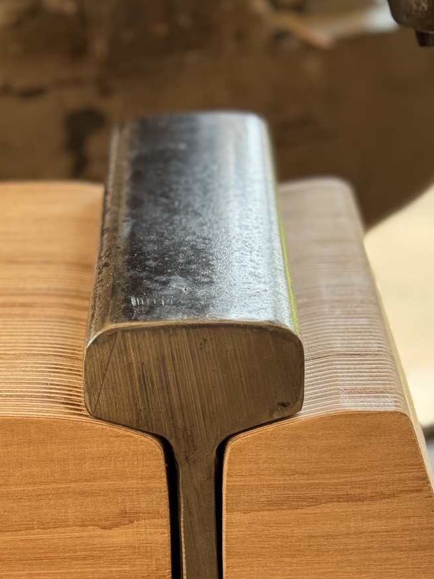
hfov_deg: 16.8
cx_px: 159
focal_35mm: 88
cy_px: 487
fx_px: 1471
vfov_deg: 21.9
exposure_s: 1/172
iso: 64
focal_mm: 6.76
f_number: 1.78
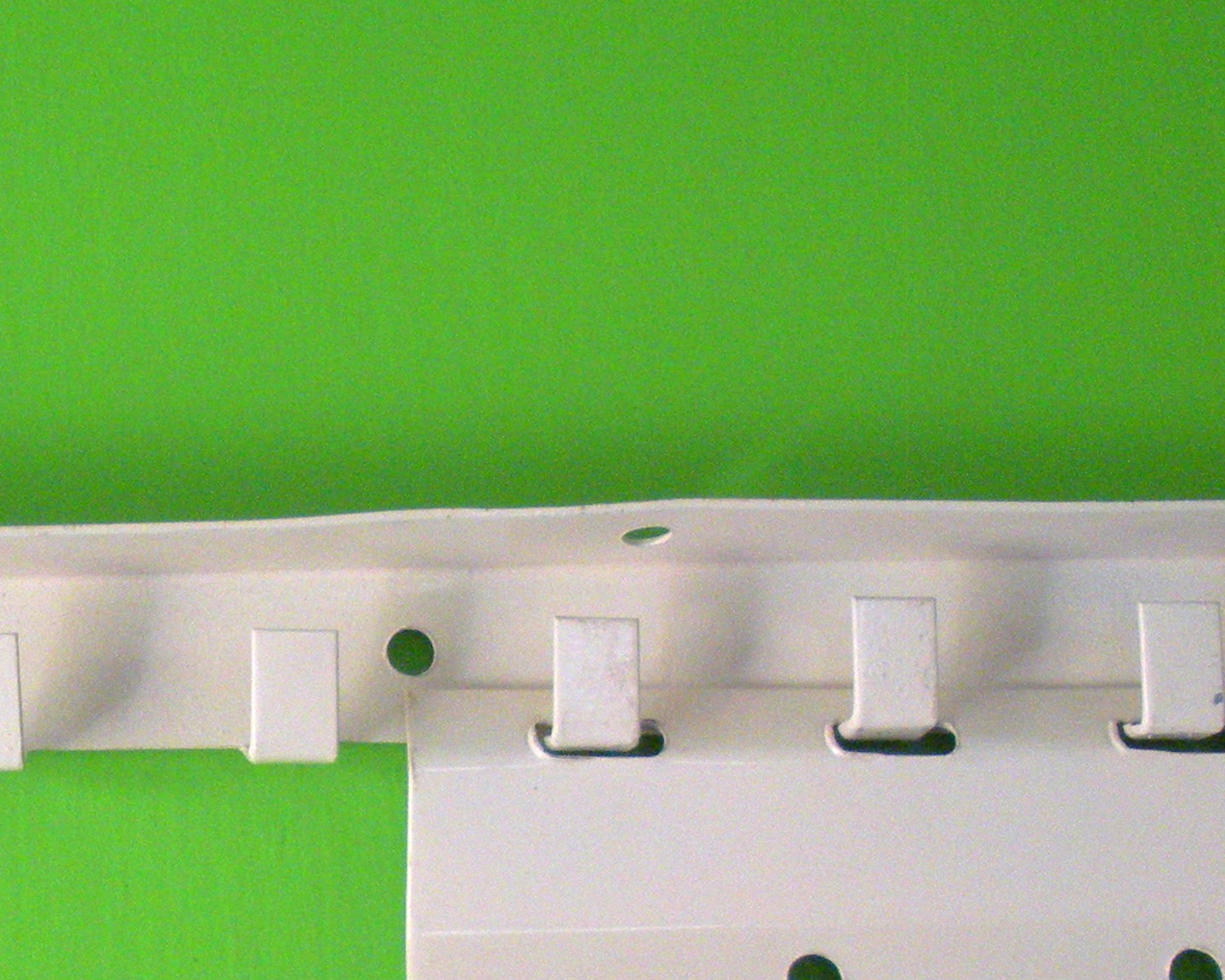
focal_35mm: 89
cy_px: 966
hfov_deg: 20.9
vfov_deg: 16.9
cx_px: 76
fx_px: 3227
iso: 365
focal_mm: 6.3
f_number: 3.5
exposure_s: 1/59.8
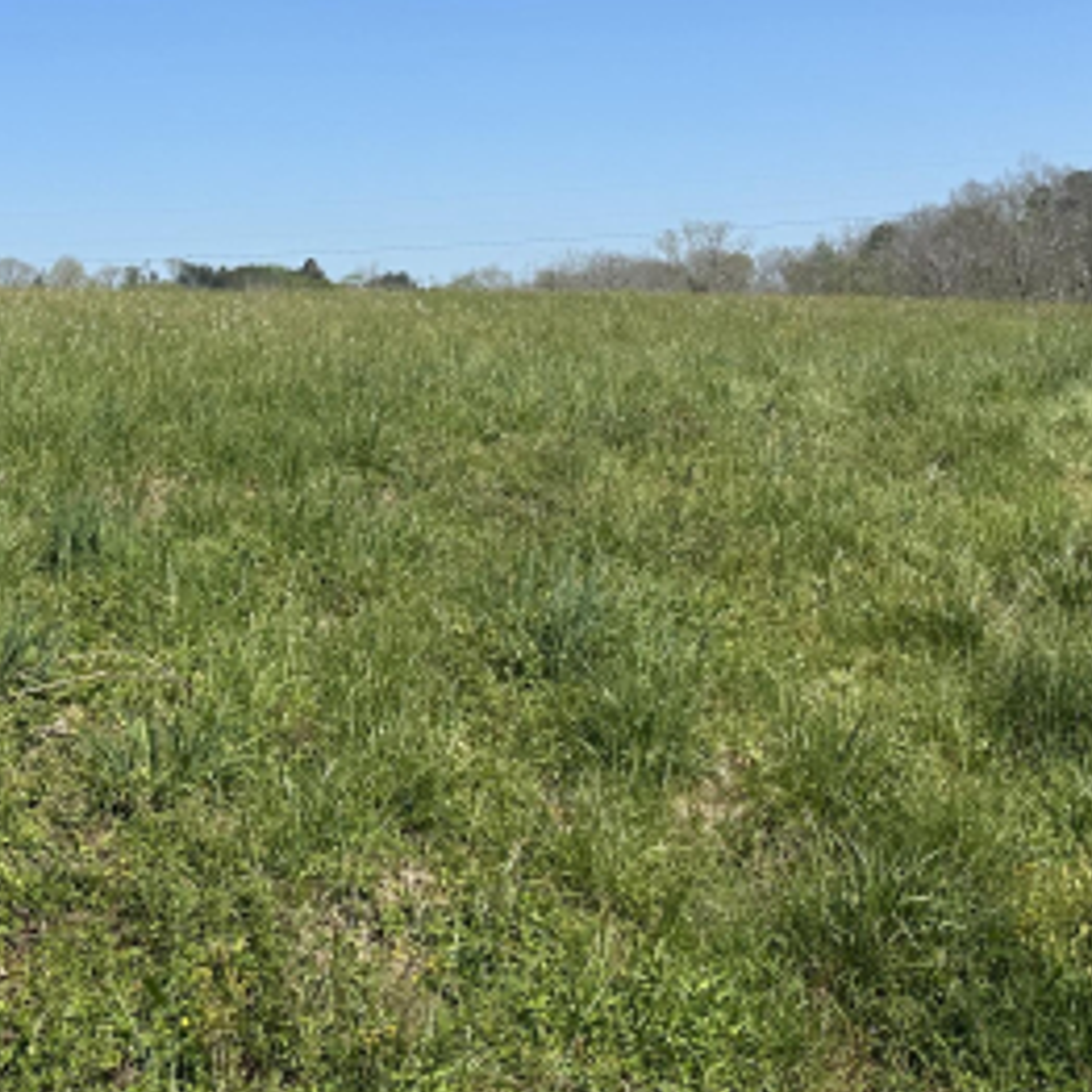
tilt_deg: +8.2
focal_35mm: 54
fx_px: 1927
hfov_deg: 31.4
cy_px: 125
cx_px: 381
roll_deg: +1.8
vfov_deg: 30.4
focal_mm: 6.86
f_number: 1.78
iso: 80
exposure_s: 1/5000
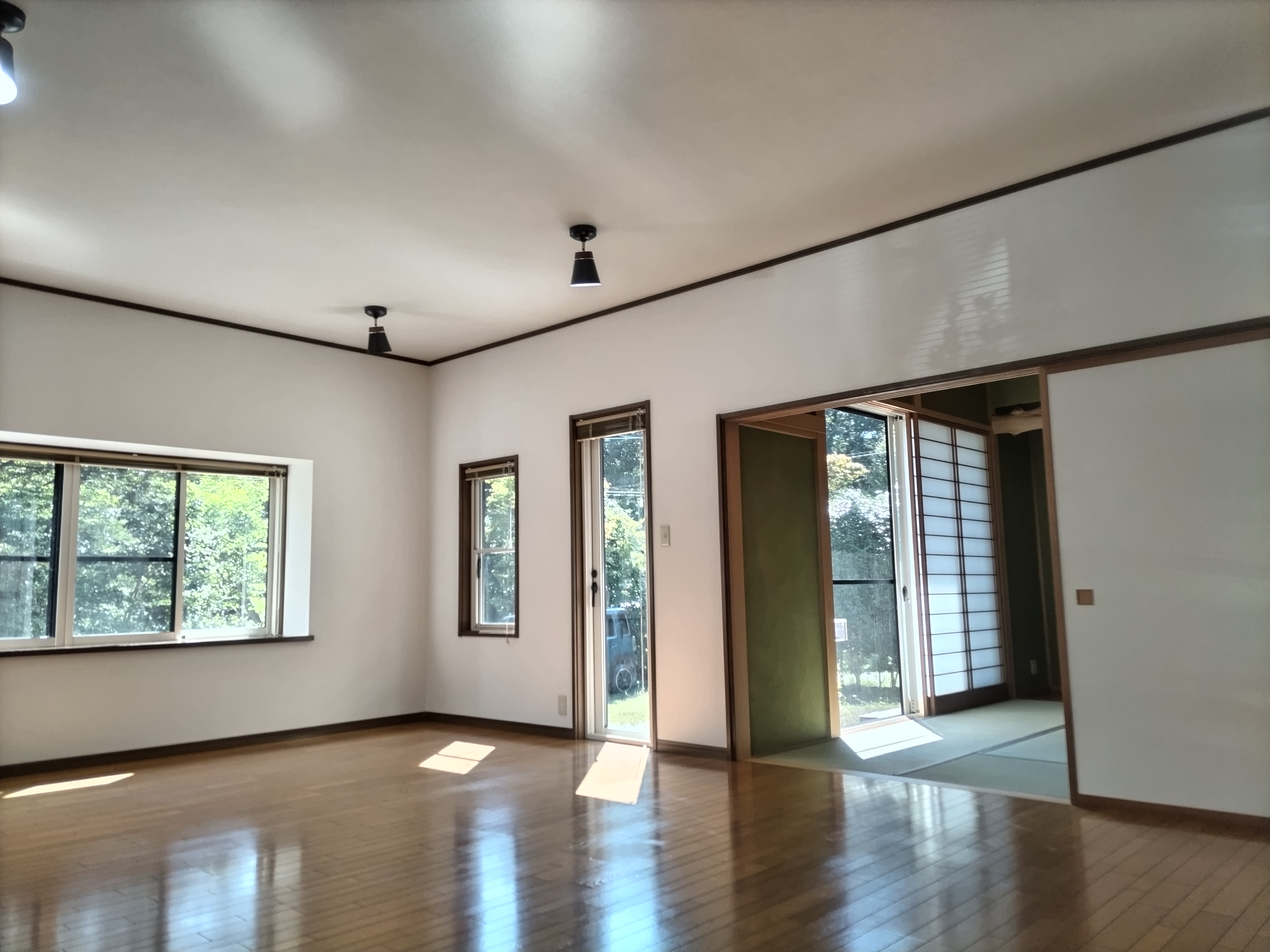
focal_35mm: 26
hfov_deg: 67.3
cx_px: 635
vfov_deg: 53.1
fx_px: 954
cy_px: 476
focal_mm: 4.8
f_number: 1.79
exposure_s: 1/120
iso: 218
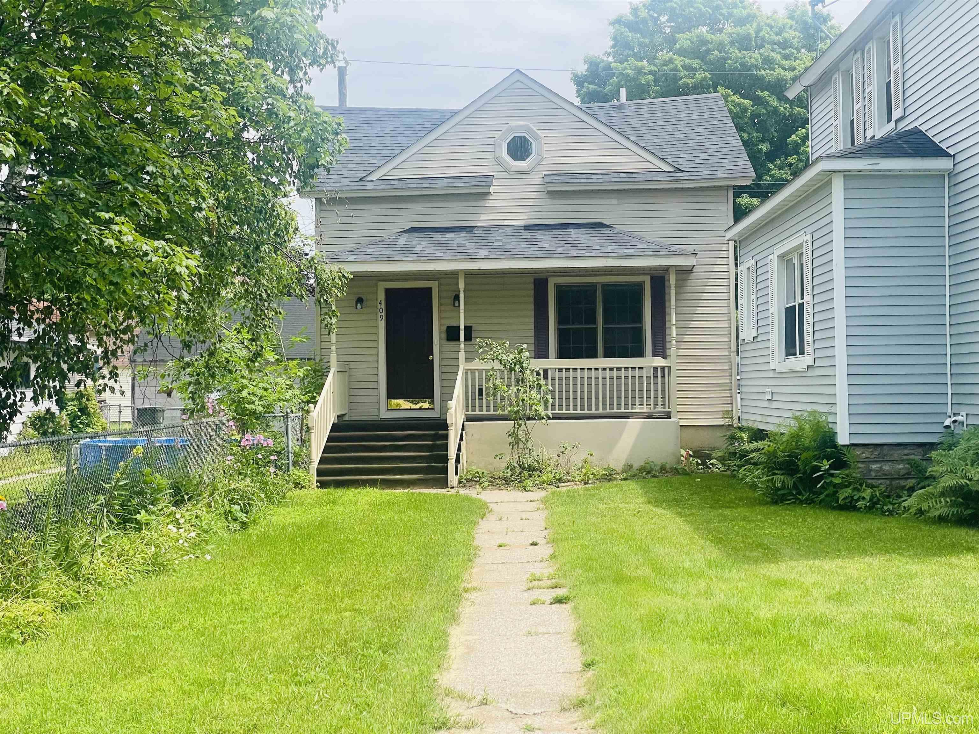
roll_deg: +1.2
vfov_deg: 28.0
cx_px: 490
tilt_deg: +2.2
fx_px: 1471
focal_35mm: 52
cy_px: 367
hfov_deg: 36.8
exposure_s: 1/727
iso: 25
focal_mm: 6
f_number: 2
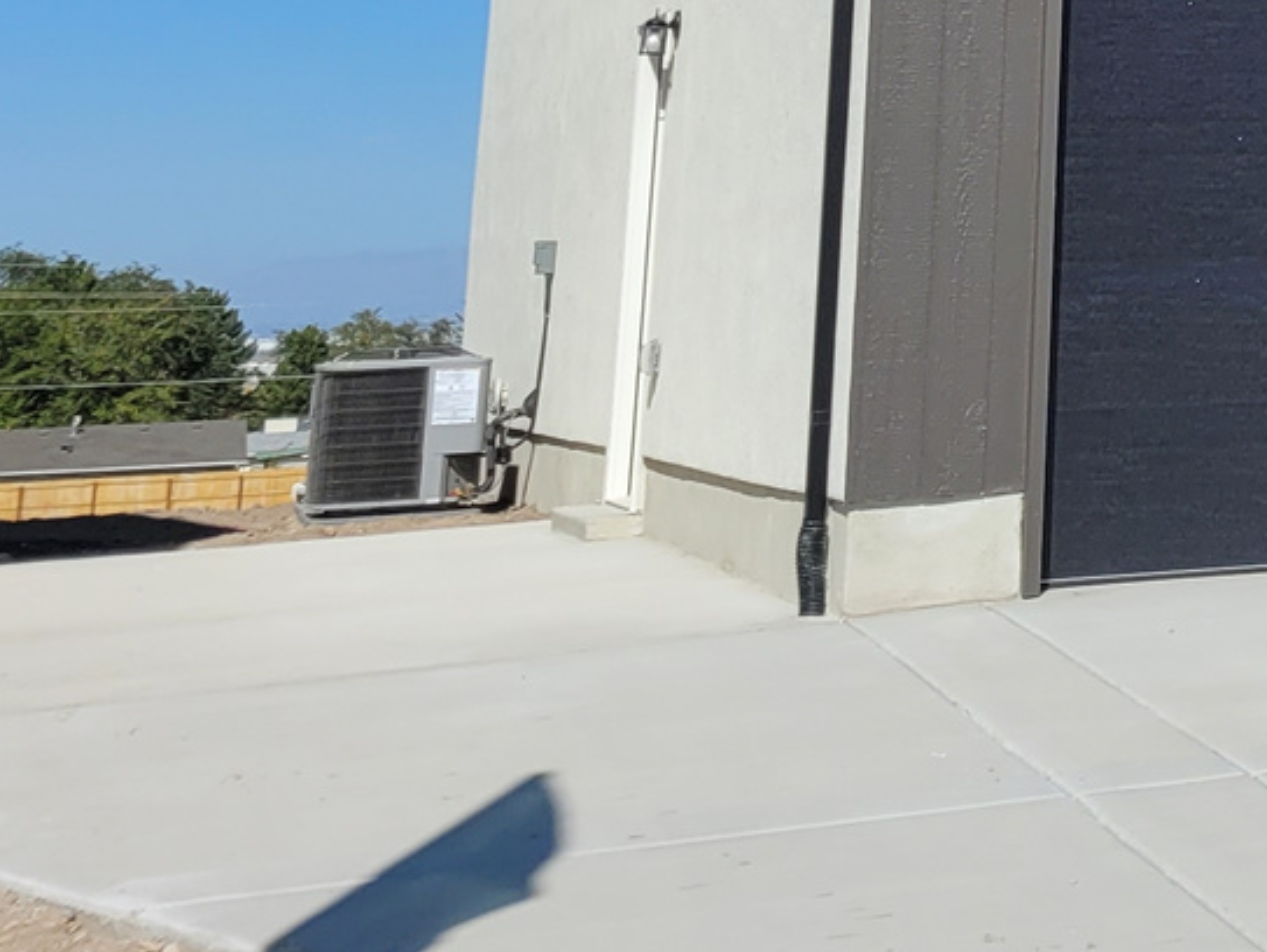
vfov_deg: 13.8
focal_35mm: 98
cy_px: -635
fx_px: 3589
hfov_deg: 17.4
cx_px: 2049
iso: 40
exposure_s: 1/3829
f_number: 1.8
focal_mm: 5.4
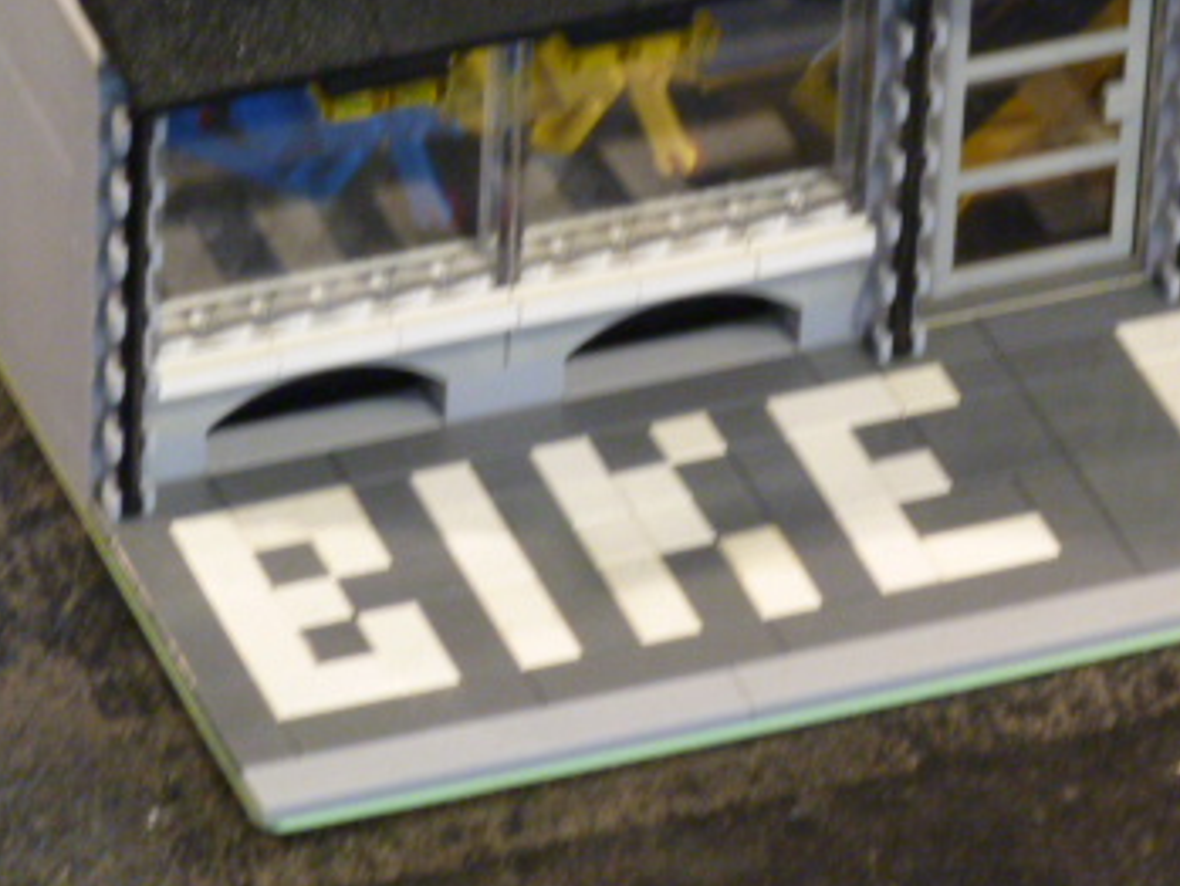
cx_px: 1062
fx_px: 13129
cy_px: 200
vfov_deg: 3.9
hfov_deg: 5.1
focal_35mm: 385
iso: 400
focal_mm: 34.4
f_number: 4.6
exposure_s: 1/8
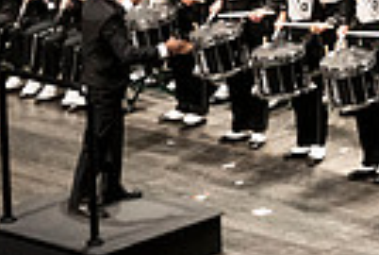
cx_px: 419
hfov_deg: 6.8
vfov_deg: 4.5
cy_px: -152
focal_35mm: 302
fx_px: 3186
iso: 5000
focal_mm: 70
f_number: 4
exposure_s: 1/500
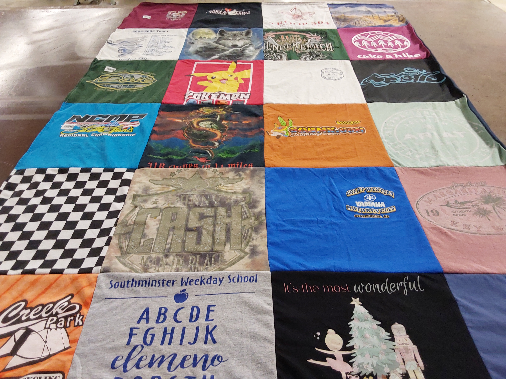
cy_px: 190
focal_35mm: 28
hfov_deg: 63.4
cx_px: 253
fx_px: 409
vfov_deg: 49.7
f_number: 1.9
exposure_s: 1/50
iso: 125
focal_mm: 2.91
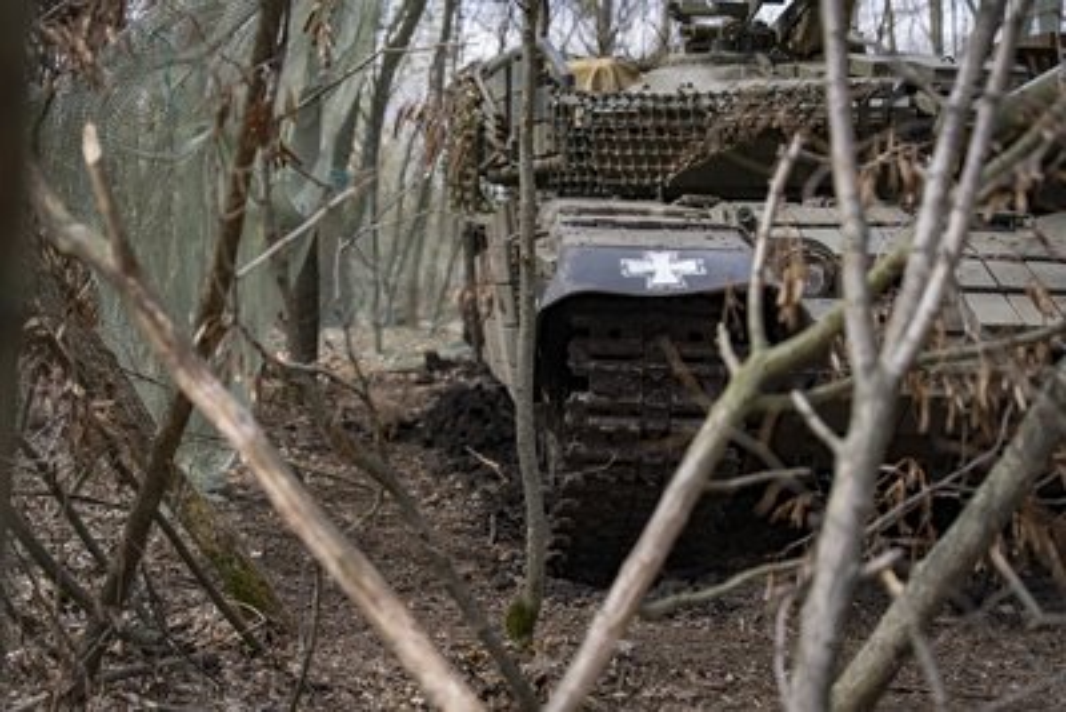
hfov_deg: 32.9
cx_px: 533
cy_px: 356
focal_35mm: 61
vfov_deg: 22.3
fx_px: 1807
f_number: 2.8
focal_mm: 61
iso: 160
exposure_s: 1/640
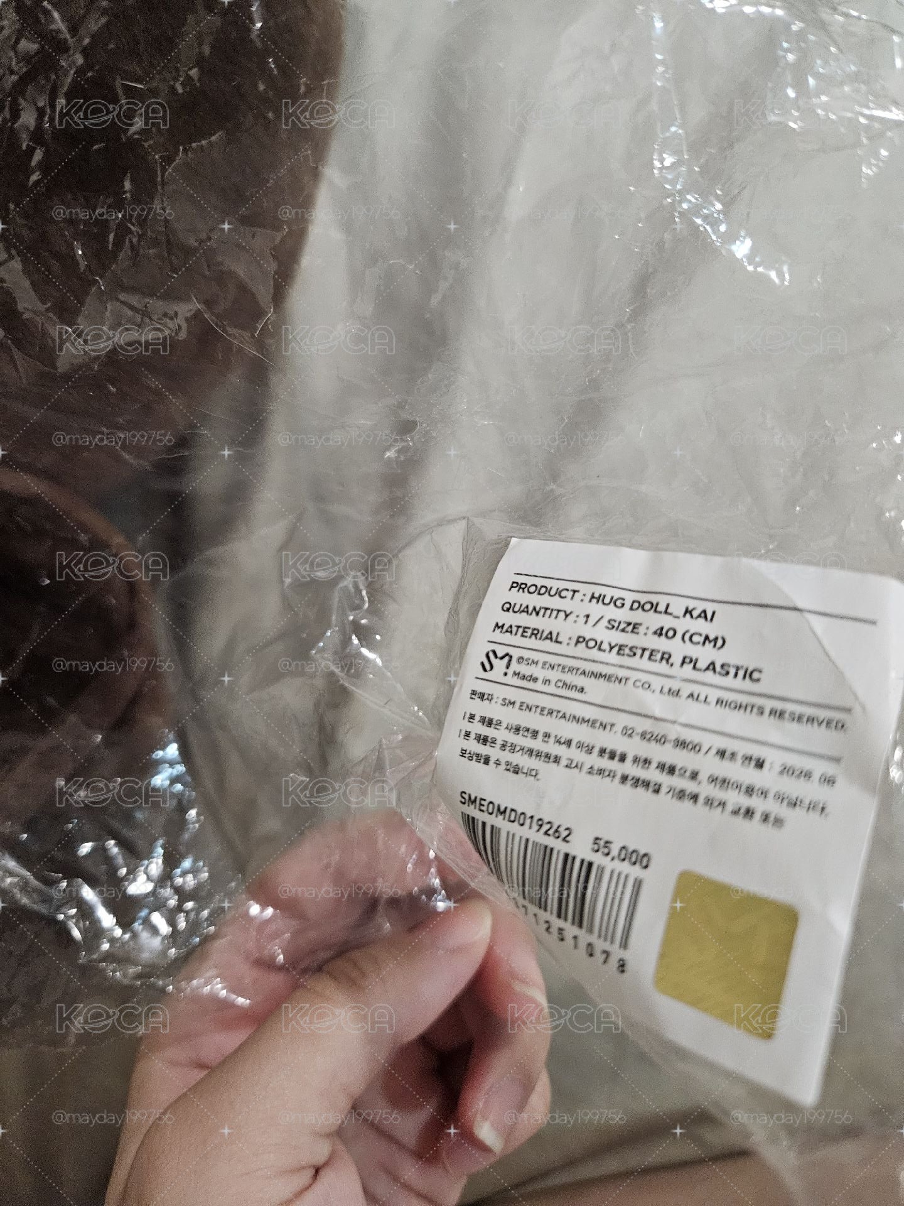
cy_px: 603
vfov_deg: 73.9
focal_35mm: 23
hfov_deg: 58.9
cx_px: 452
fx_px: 801
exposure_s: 1/60
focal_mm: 5.4
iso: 800
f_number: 1.8
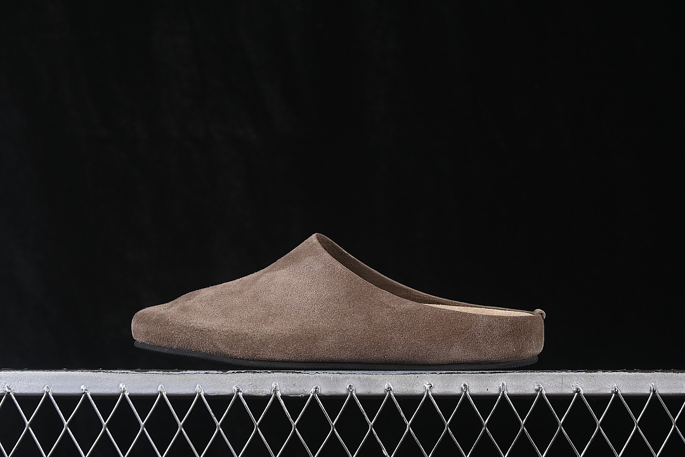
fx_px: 1427
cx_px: 342
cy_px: 228
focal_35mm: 75
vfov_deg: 18.2
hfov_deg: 27.0
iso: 160
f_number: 7.1
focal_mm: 50
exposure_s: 1/80
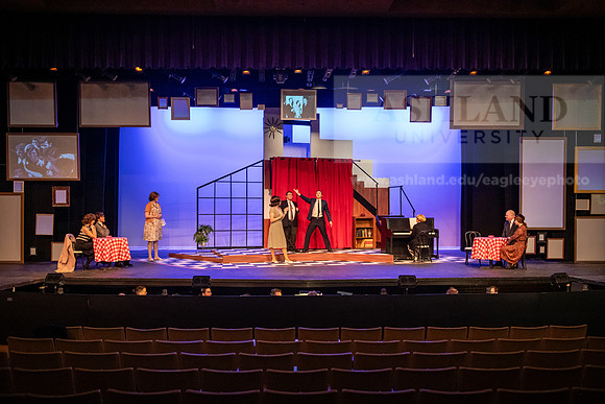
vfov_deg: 36.9
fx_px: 605
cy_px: 202
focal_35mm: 36
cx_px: 302
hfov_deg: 53.1
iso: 3200
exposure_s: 1/160
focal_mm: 36
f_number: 3.2
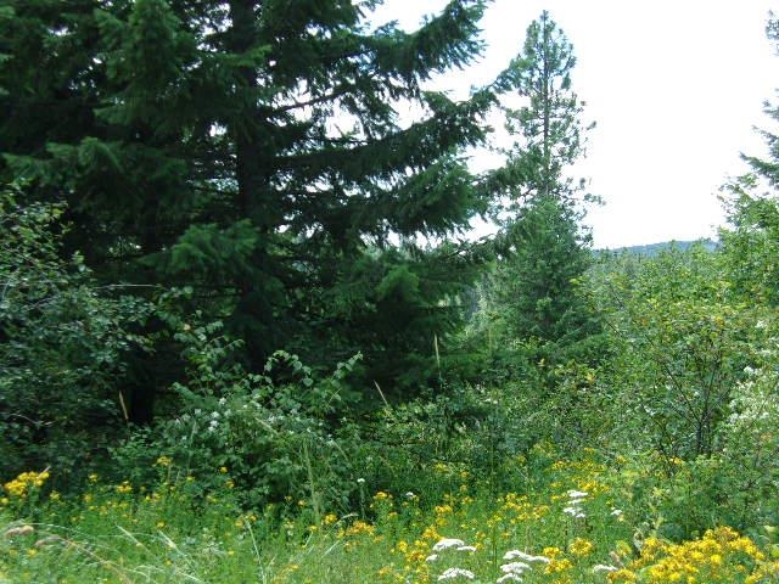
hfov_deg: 36.2
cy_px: 292
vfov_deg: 27.5
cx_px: 390
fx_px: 1193
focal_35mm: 53
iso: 80
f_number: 4.2
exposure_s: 1/180
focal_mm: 9.4
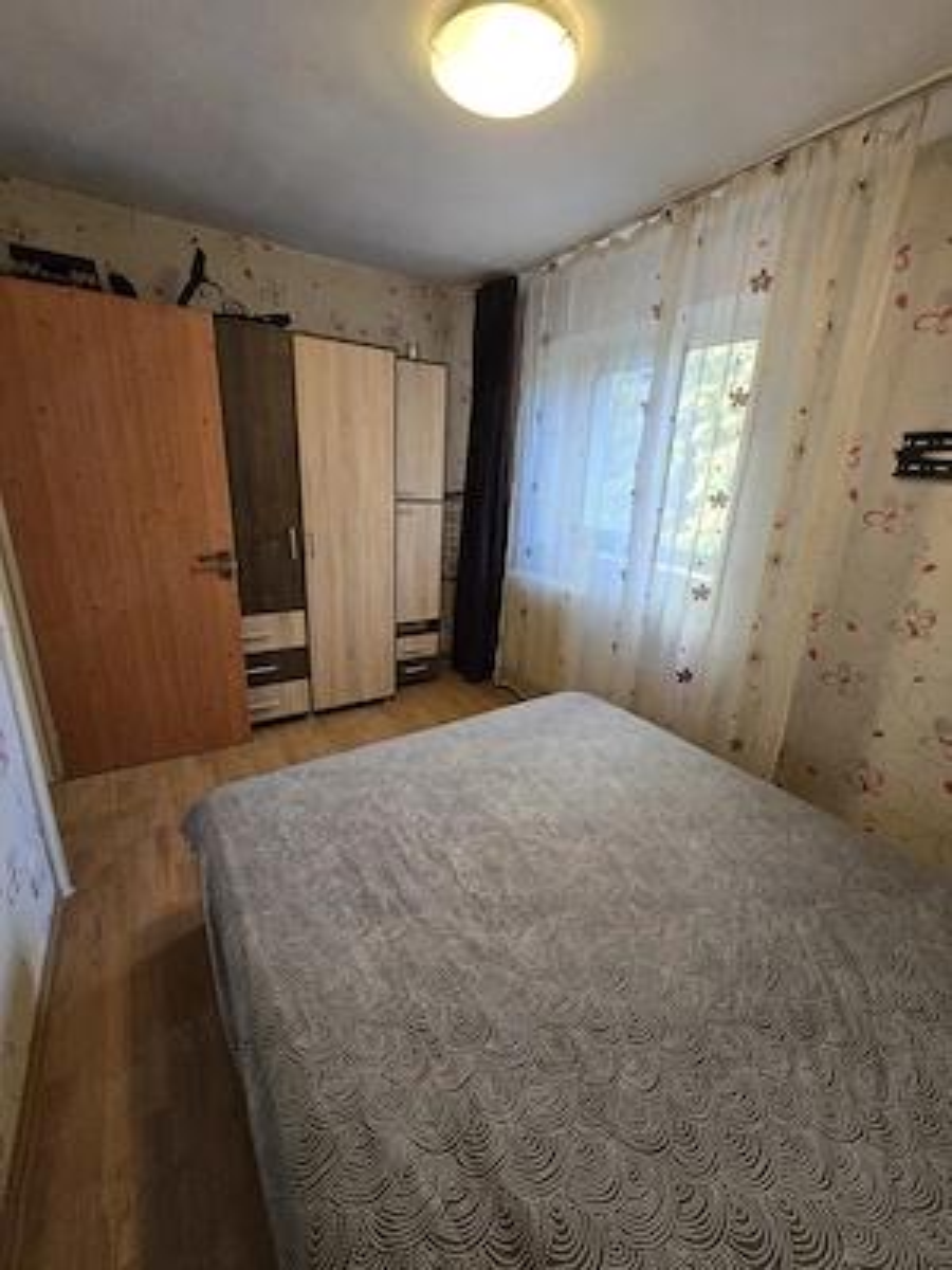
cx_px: 476
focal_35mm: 13
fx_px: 477
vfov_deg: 106.2
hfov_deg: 89.9
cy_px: 635
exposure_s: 1/60
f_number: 2.2
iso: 250
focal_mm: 2.2
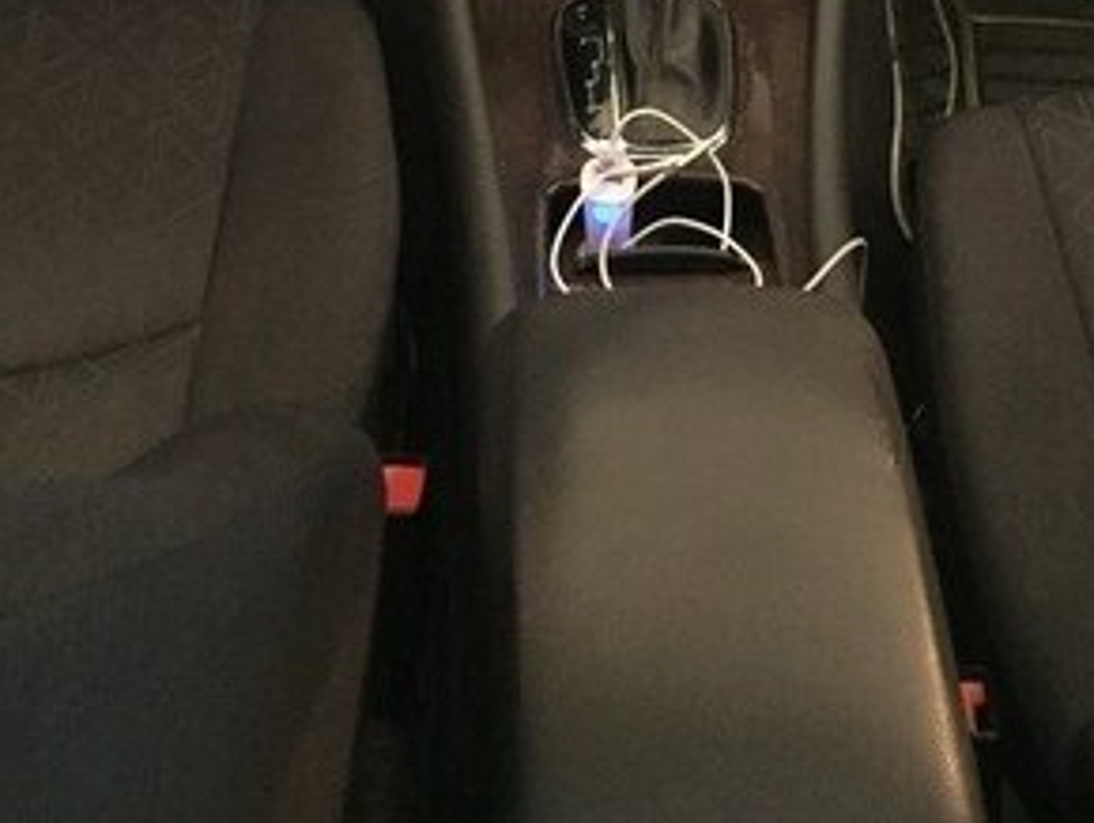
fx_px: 2088
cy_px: -81
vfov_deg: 21.2
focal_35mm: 66
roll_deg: -0.8
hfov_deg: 29.3
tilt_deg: -34.8
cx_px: 634
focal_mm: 4.15
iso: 640
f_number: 2.2
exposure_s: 1/17
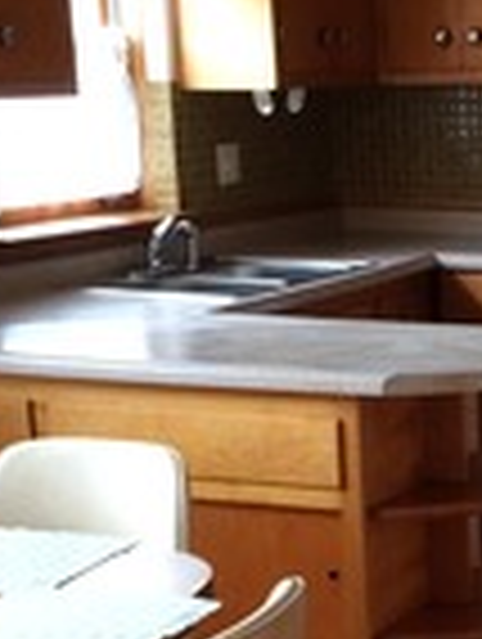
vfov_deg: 19.5
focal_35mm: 98
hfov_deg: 14.6
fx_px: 1814
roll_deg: -0.1
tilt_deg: -19.3
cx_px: 595
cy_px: 603
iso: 200
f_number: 2.2
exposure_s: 1/30
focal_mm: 4.15
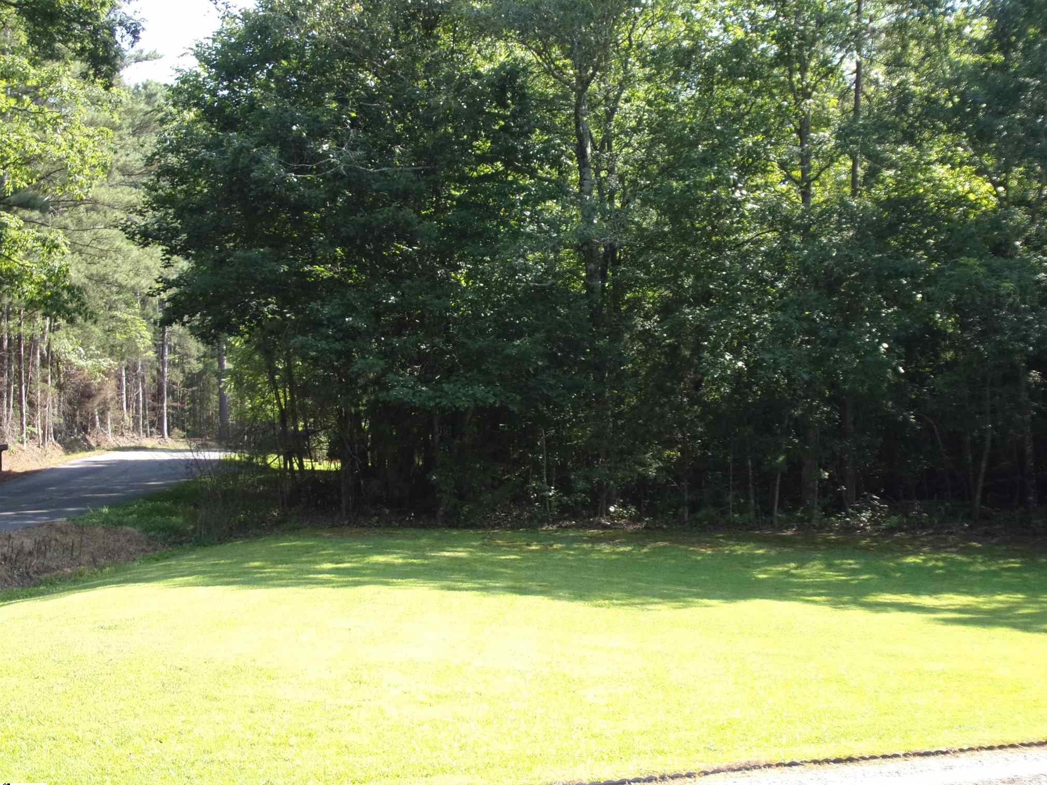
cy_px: 399
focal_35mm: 55
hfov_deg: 34.9
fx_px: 1663
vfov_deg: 26.6
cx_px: 532
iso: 80
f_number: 4.3
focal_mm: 9.8
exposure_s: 1/110
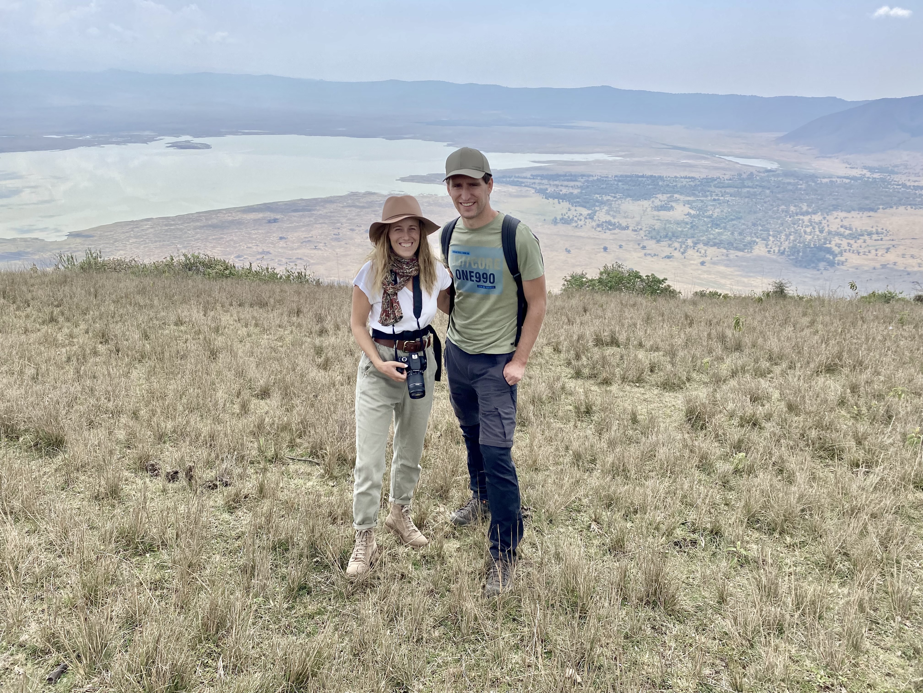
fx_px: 693
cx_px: 462
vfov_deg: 53.1
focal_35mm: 26
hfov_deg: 67.3
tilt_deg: -18.9
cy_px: 346
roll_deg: -0.9
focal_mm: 4.25
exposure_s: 1/2463
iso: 32
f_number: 1.8
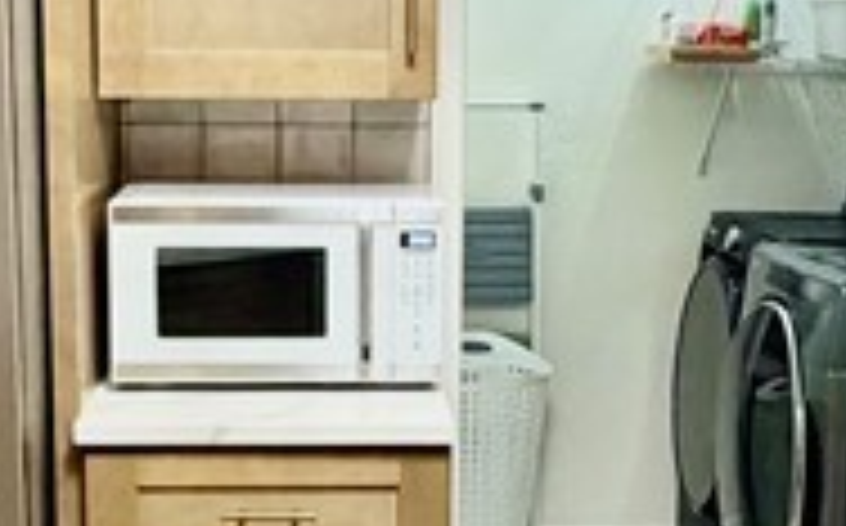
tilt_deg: -9.0
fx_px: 1865
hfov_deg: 25.5
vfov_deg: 16.1
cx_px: 396
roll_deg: -0.5
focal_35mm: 81
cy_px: 319
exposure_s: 1/60
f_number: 2.2
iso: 200
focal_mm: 2.22
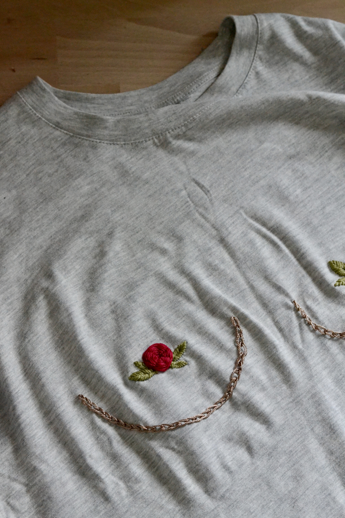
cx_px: 172
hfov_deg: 18.2
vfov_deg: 27.0
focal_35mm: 75
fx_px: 1078
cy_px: 259
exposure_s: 1/125
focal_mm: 50
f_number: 5.6
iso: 3200
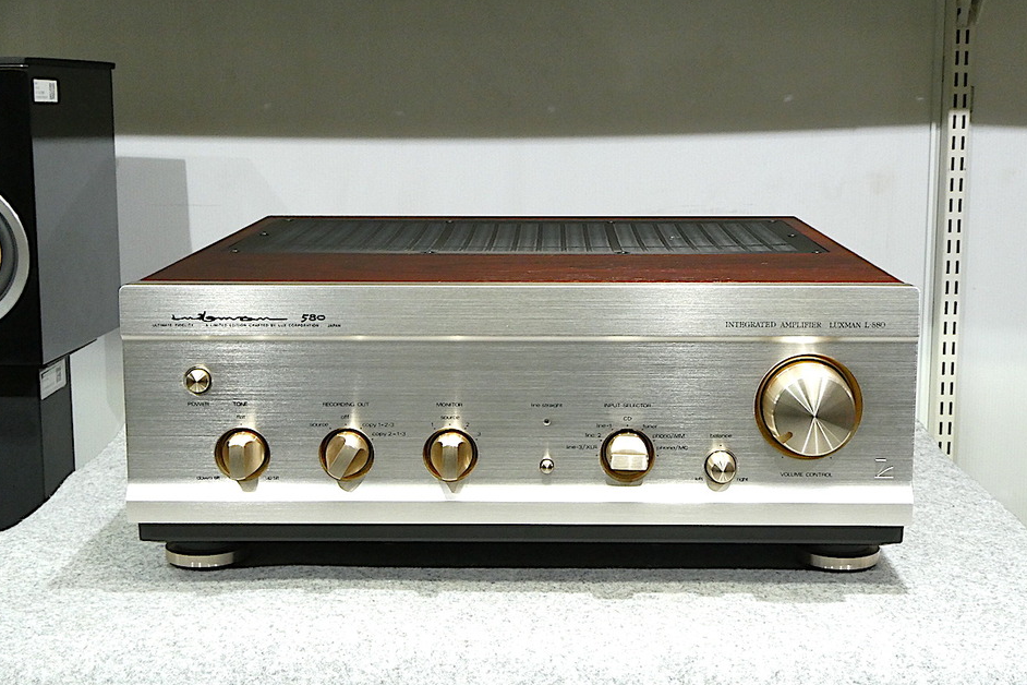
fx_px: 1512
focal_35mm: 53
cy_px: 345
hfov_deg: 37.5
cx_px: 508
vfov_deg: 25.5
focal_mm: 9
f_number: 6.3
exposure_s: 1/6
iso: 400
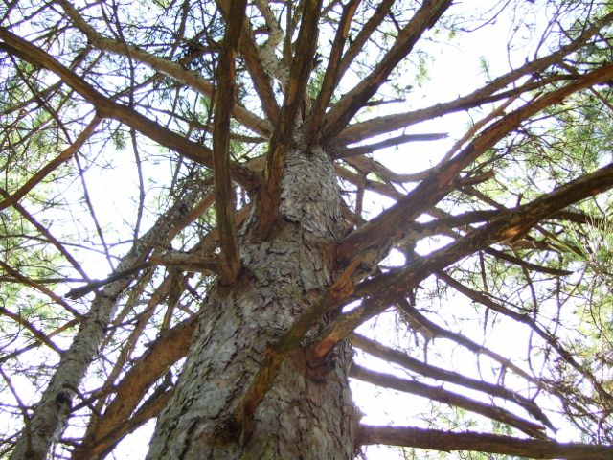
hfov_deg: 50.1
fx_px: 655
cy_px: 230
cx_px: 306
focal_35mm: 37
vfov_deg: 38.7
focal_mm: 6
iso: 80
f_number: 2.7
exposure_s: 1/125
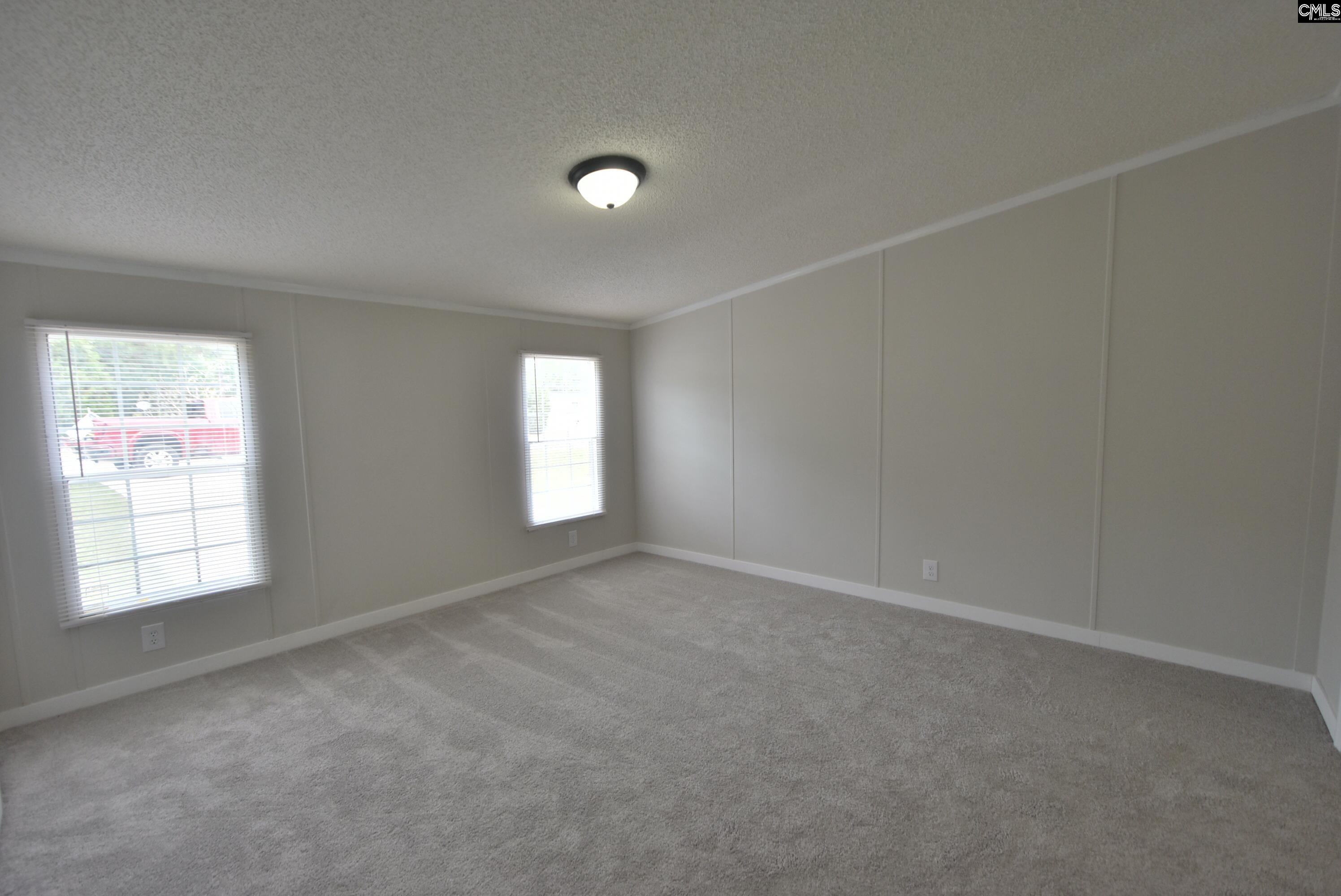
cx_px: 670
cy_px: 448
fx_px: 559
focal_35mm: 15
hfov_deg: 100.3
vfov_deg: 77.4
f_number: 3.5
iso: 400
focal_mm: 10
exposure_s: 1/320
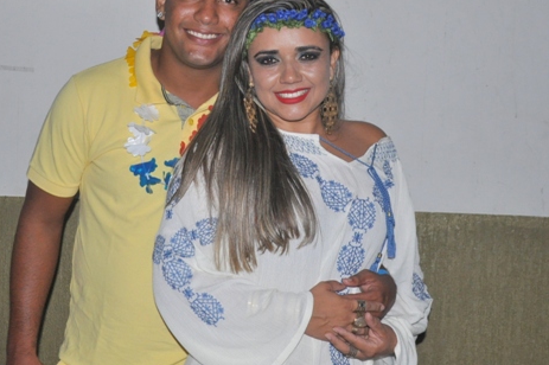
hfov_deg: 34.4
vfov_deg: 23.3
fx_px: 884
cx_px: 234
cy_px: 156
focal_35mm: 58
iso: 1250
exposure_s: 1/60
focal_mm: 28
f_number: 4.5
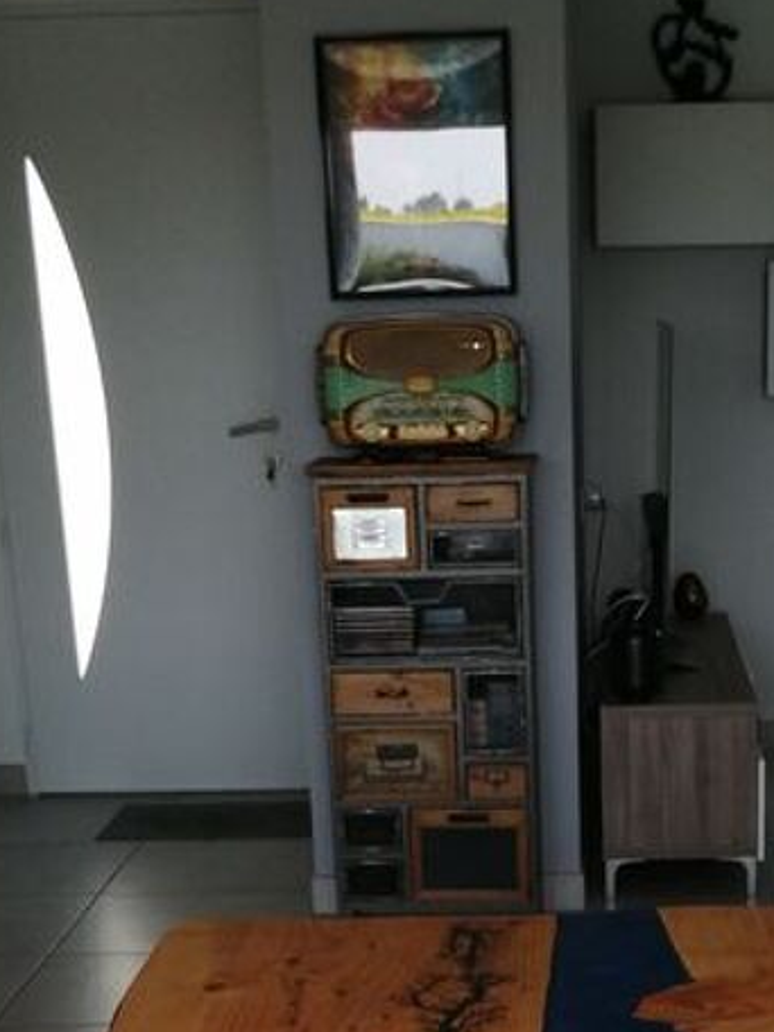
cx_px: 557
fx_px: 2355
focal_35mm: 79
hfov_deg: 18.6
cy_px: 1332
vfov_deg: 22.2
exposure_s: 1/113
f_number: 1.8
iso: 50
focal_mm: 3.95
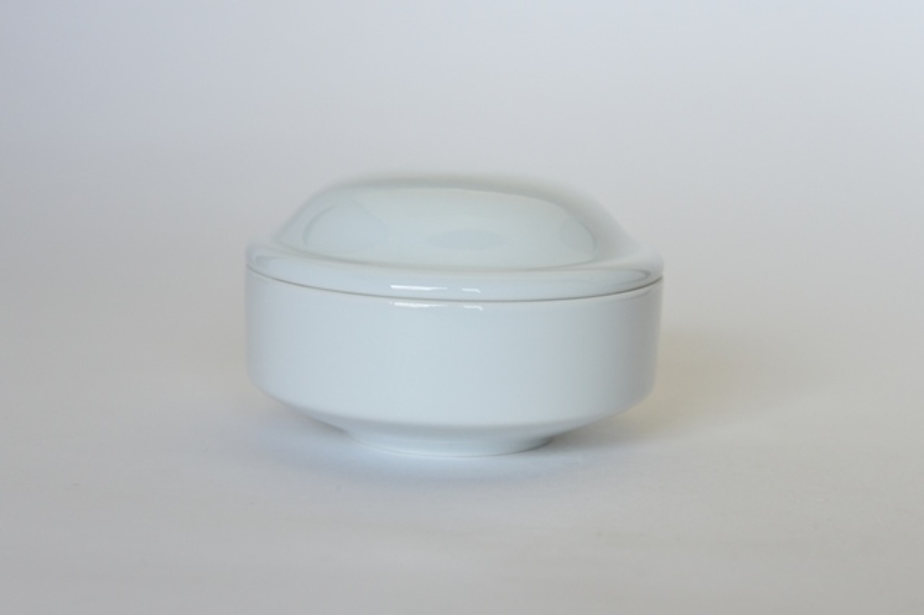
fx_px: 1796
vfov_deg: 19.4
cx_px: 462
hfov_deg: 28.9
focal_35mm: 70
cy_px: 308
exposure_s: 1/400
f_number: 5
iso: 1000
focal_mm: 70
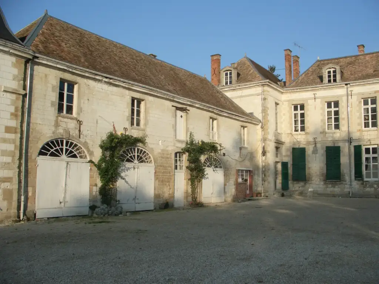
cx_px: 190
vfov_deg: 42.9
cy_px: 142
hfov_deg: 55.4
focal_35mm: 33
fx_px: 361
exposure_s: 1/500
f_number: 4
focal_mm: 7.1
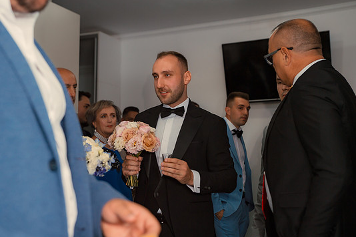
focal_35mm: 50
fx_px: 494
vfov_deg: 26.9
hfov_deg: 39.6
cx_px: 167
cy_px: 111
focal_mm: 46
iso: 200
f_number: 3.5
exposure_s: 1/125
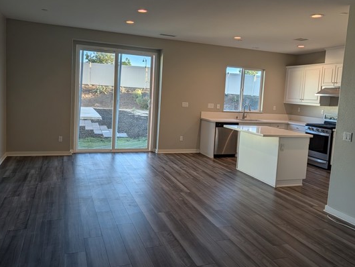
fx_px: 298
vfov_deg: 48.2
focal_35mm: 29
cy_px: 124
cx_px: 175
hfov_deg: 61.6
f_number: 1.68
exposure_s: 1/309
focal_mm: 6.9
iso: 18
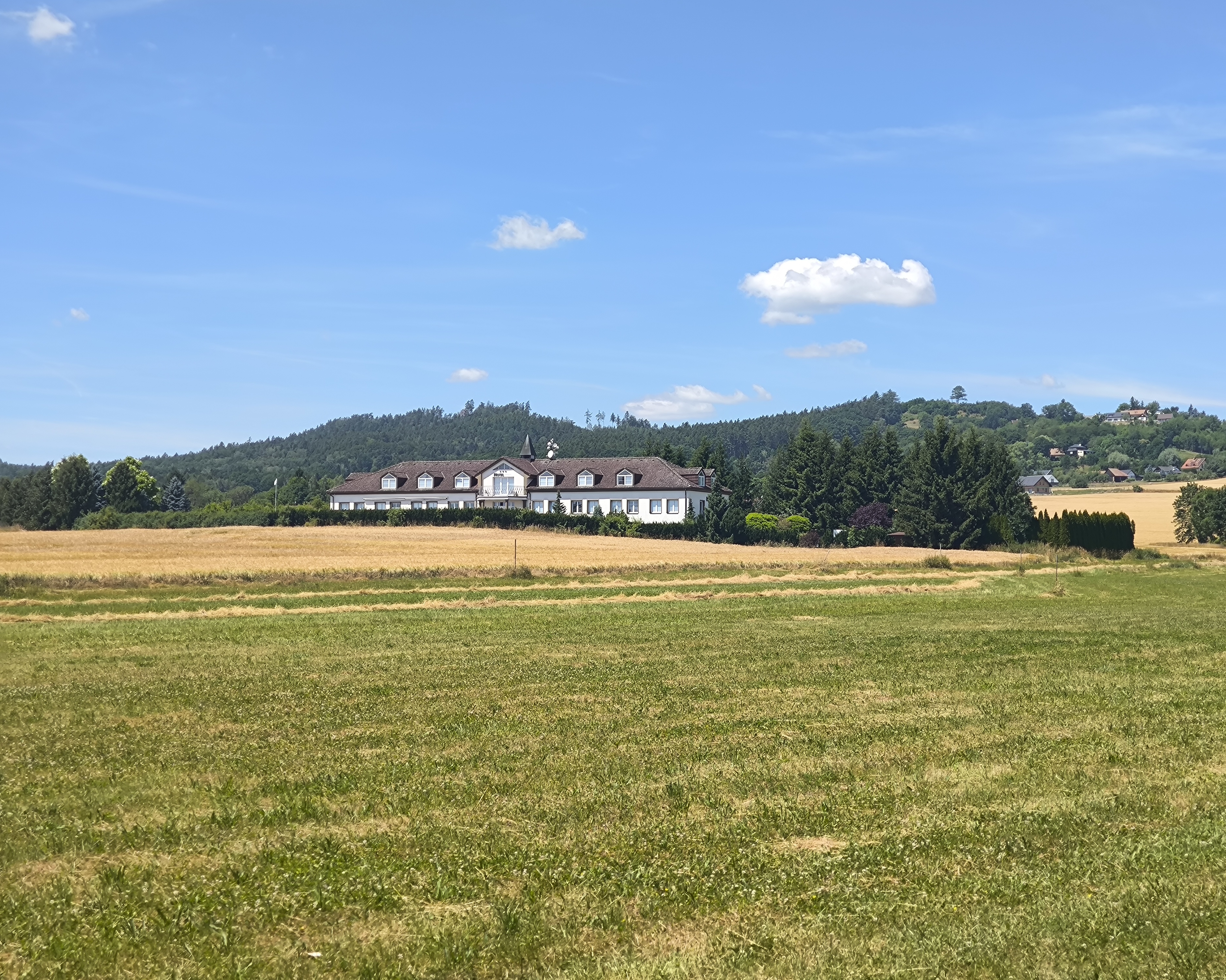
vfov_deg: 28.6
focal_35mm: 53
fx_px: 1923
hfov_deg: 35.3
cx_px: 657
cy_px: 487
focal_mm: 7.1
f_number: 1.9
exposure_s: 1/735
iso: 50
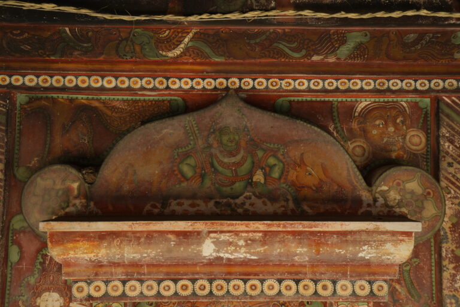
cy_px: 154
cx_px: 230
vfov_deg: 37.9
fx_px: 447
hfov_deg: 54.4
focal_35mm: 35
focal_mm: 35
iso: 640
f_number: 5.6
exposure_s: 1/160
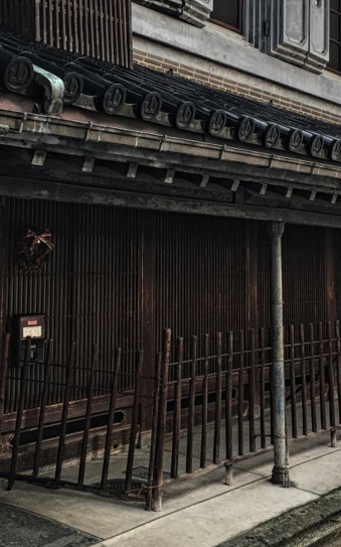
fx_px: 863
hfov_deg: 22.3
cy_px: 166
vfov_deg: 34.7
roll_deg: +1.0
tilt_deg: +4.3
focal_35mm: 58
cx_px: 212
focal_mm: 4.15
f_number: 2.2
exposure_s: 1/359
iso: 25
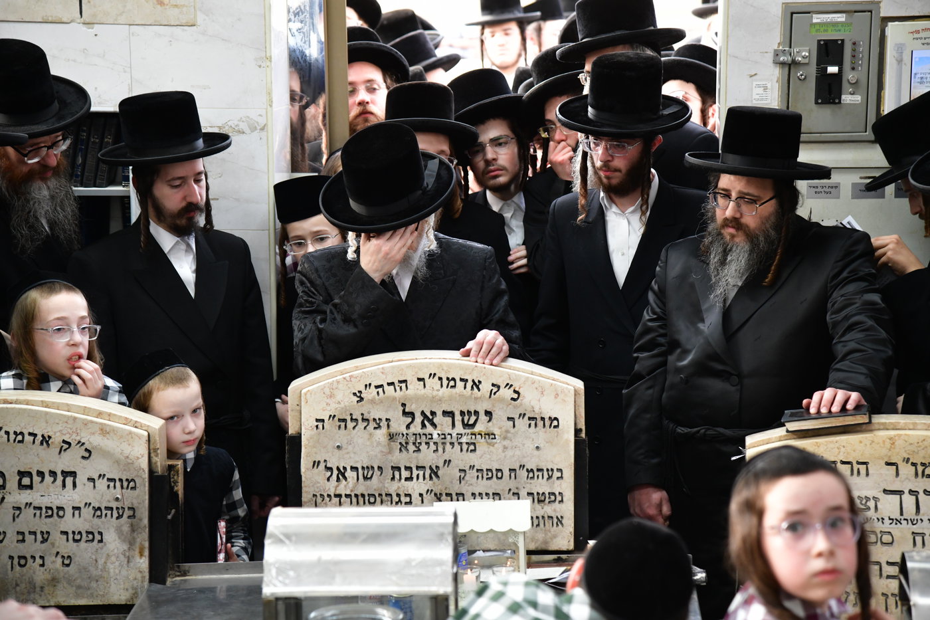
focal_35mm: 105
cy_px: 310
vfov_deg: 13.0
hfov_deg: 19.5
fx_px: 2712
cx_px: 465
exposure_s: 1/100
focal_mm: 105
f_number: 5.6
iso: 2000
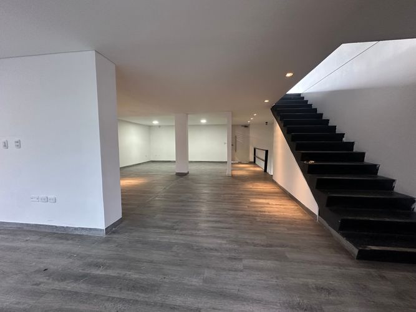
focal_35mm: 14
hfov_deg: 102.1
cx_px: 208
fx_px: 168
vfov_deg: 85.7
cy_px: 156
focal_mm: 2.22
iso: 320
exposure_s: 1/60
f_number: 2.2
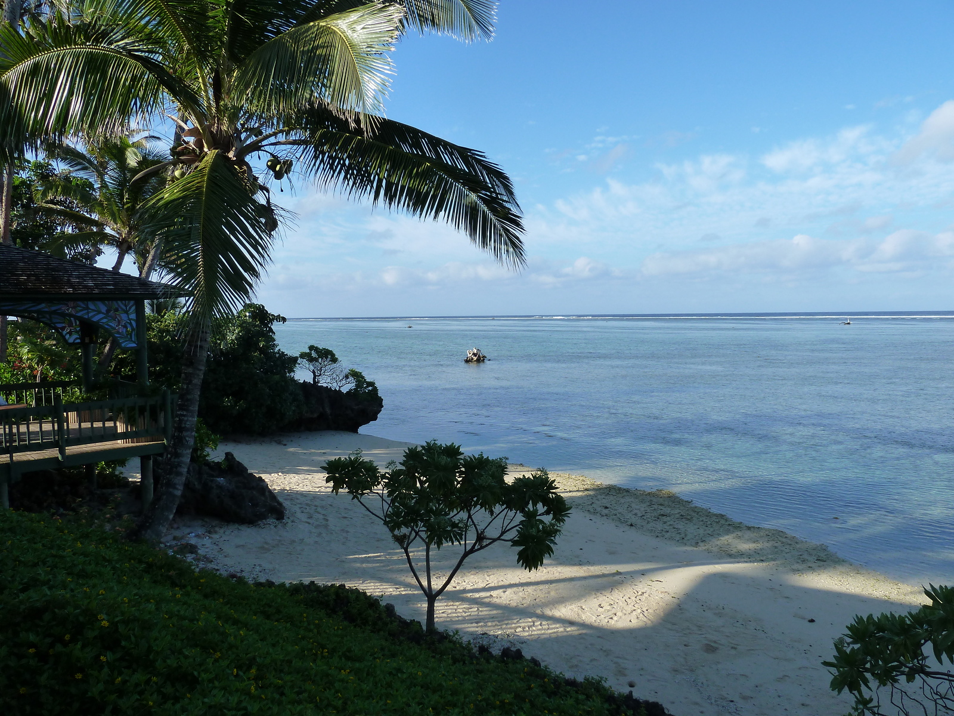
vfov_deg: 54.9
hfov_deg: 69.4
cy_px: 358
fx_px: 689
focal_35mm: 25
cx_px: 477
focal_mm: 4.1
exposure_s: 1/400
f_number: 4
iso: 125
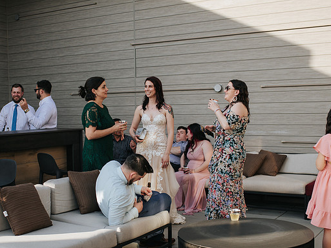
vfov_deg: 28.0
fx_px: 497
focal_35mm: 52
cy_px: 141
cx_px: 128
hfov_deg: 36.6
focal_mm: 35
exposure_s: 1/1000
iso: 250
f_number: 3.5
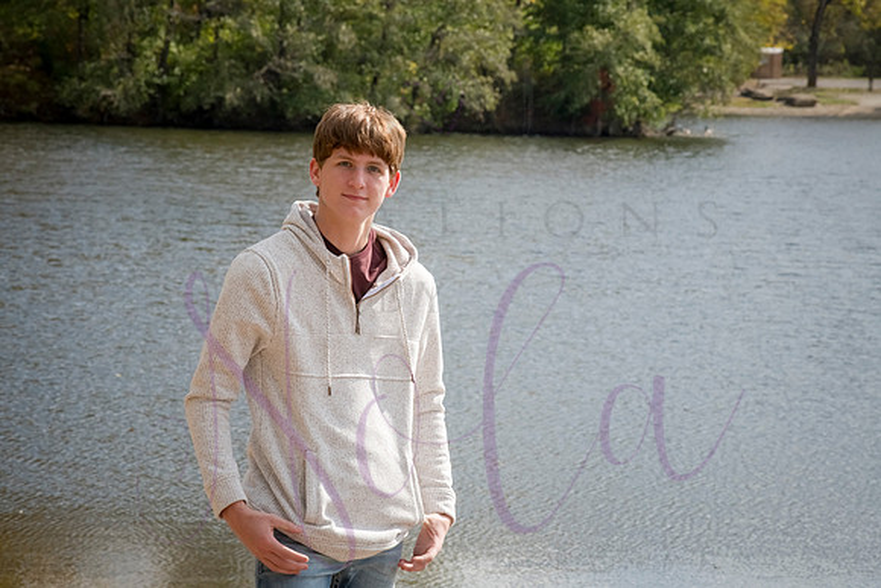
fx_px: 3549
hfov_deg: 14.2
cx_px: 440
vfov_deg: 9.5
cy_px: 294
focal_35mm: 145
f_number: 14
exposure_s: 1/640
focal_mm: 145
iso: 800
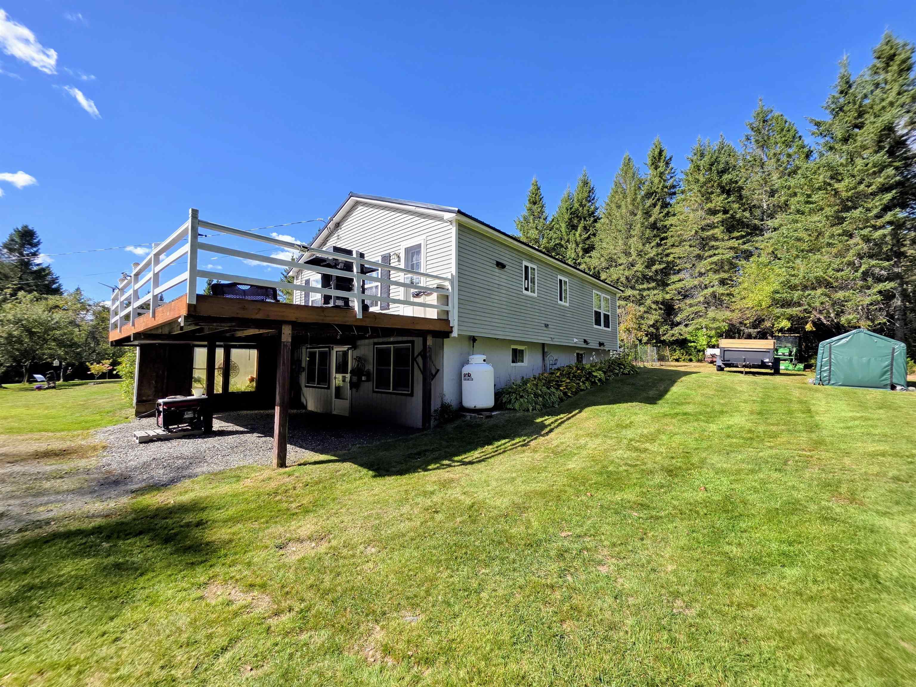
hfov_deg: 106.2
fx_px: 344
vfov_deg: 89.9
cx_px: 458
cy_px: 344
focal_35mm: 13
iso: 40
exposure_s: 1/1563
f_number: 1.9
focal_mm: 2.2
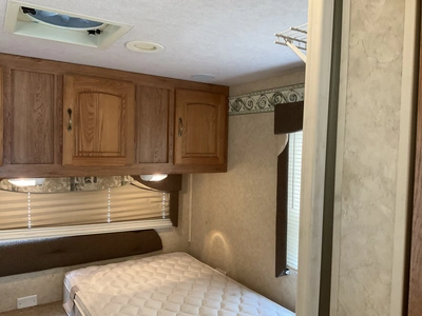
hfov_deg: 61.7
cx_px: 211
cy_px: 158
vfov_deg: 48.2
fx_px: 354
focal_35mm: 29
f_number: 1.8
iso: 125
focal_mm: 3
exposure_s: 1/60
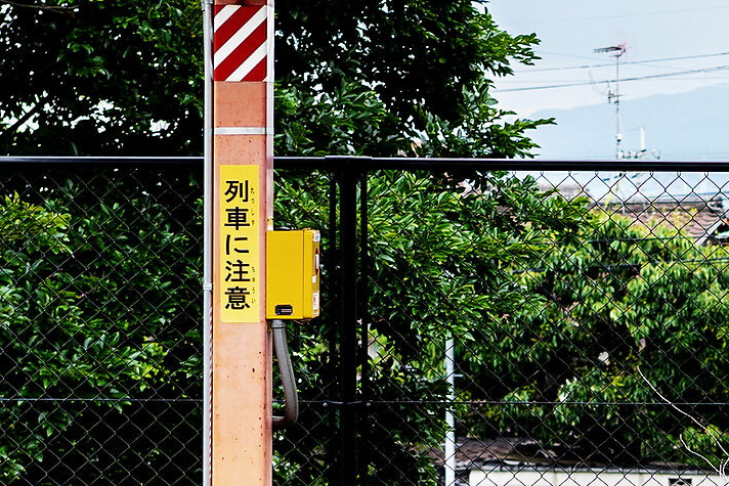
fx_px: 2390
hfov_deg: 16.7
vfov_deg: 11.6
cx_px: 853
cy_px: 406
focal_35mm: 118
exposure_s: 1/500
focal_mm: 35
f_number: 2.8
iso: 100
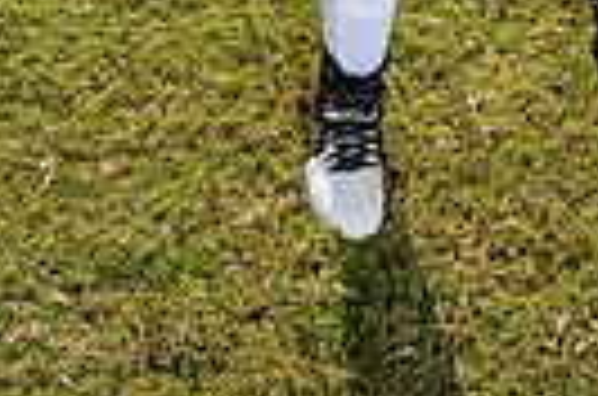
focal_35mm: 95
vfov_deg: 11.7
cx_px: 517
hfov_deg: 21.1
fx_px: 1574
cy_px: -554
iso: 200
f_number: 11
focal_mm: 28
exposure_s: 1/250
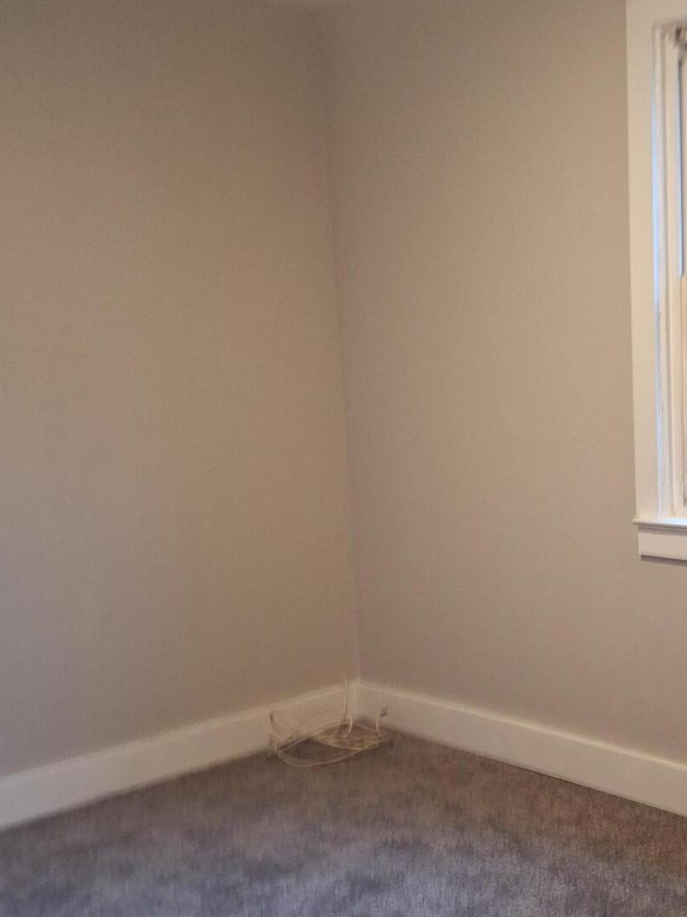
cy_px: 506
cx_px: 592
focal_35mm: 43
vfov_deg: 43.8
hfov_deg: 32.2
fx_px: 1138
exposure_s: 1/30
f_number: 1.8
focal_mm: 5.54
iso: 250
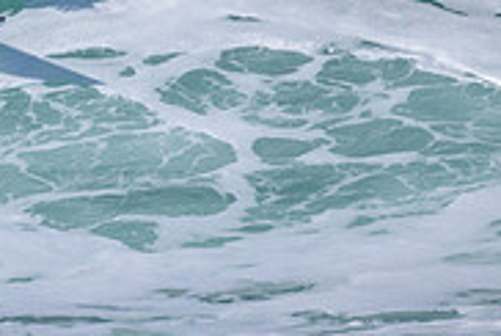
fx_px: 35517
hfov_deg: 0.8
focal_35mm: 2548
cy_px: -73
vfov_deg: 0.5
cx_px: -187
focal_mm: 800
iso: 1000
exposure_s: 1/2000
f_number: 11
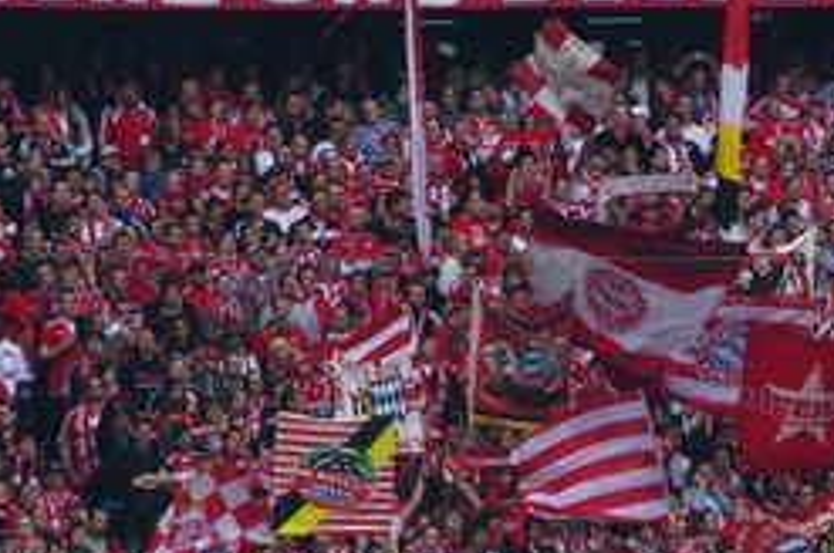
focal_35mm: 618
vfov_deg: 2.2
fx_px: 14298
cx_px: 839
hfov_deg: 3.3
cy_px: 401
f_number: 9.5
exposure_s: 1/500
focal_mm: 180
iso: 1600
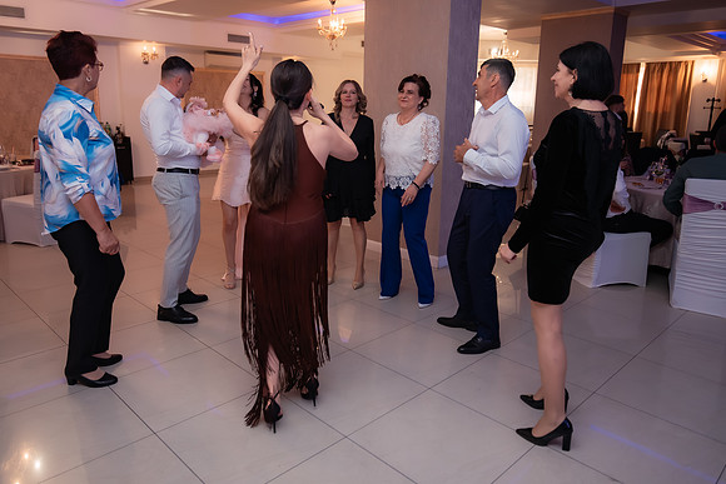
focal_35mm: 27
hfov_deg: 67.4
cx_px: 355
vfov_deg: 47.9
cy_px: 212
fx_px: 544
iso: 1600
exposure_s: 1/200
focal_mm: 24
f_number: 2.8
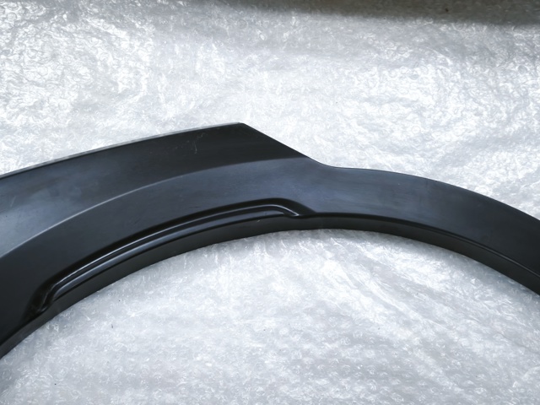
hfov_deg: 52.6
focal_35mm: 35
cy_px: 202
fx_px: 546
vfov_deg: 40.7
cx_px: 270
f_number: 1.7
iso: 400
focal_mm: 5.35
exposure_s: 1/50
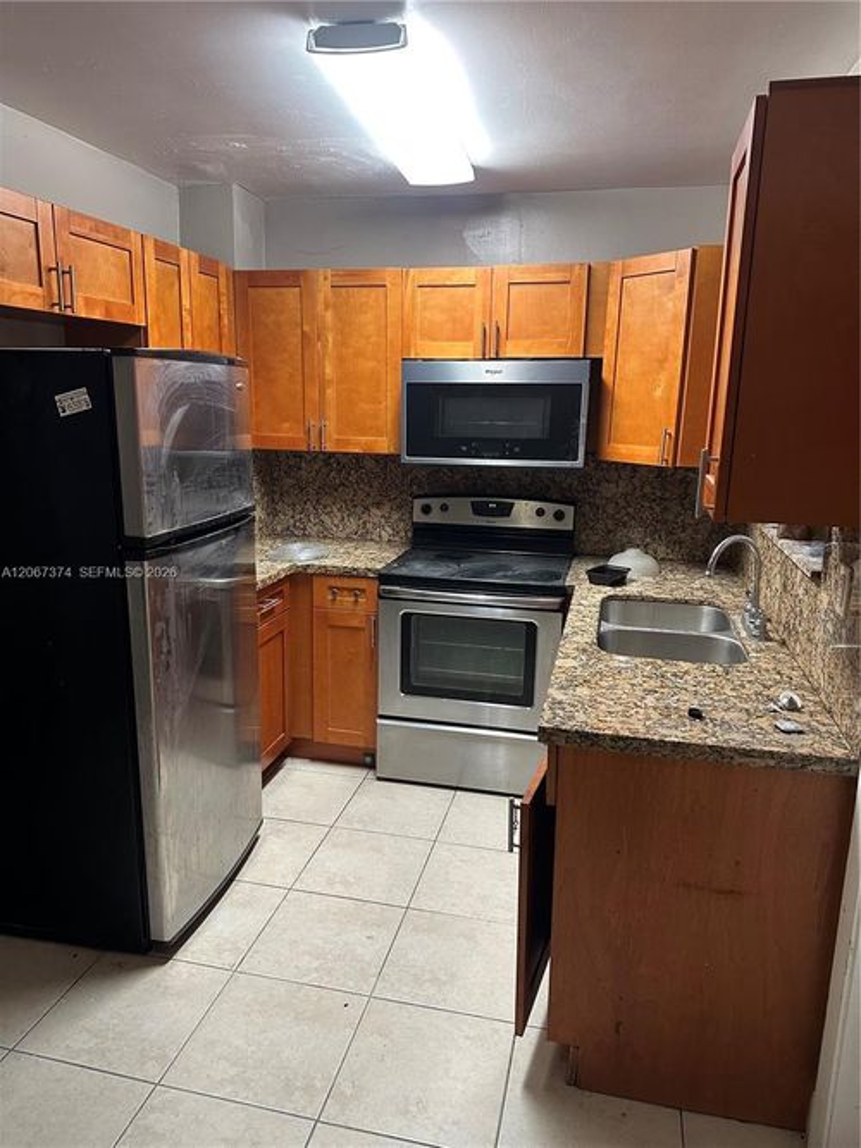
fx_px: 796
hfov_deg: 56.8
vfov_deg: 71.6
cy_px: 574
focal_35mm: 24
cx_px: 430
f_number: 1.78
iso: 200
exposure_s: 1/53
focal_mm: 6.86
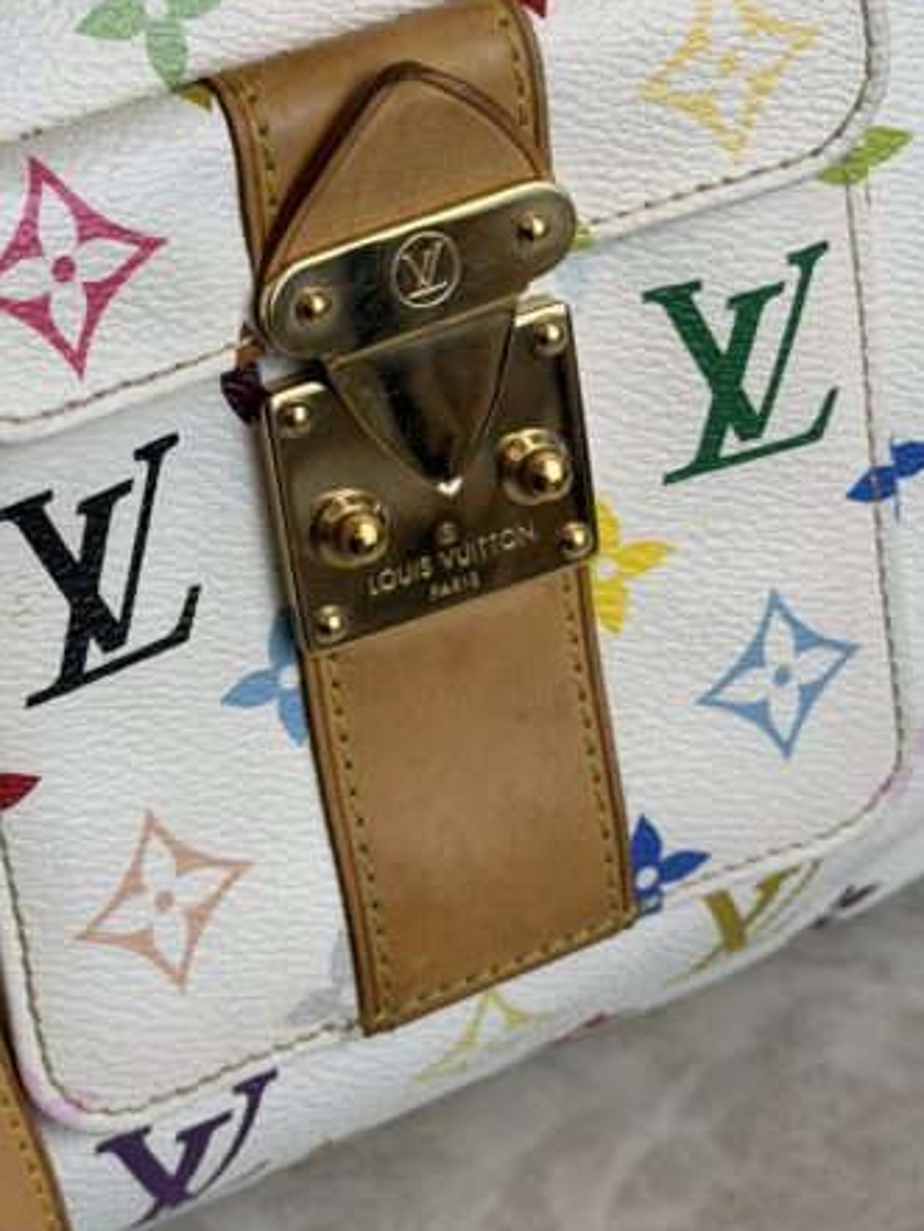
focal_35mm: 87
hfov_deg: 16.9
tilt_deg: -37.2
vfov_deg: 22.4
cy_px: 461
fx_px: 3095
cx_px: 254
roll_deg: +3.4
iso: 64
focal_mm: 6.76
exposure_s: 1/314
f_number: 1.78
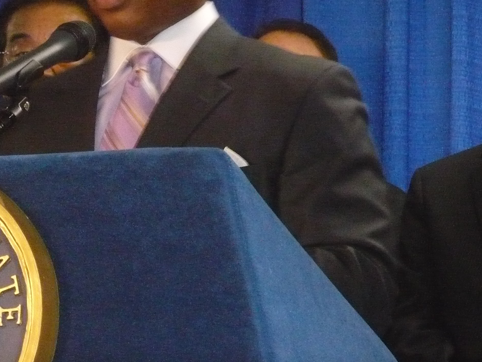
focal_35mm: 171
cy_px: 71
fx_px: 2381
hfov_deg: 11.5
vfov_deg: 8.7
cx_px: 116
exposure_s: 1/30
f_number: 5
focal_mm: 17.4
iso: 640
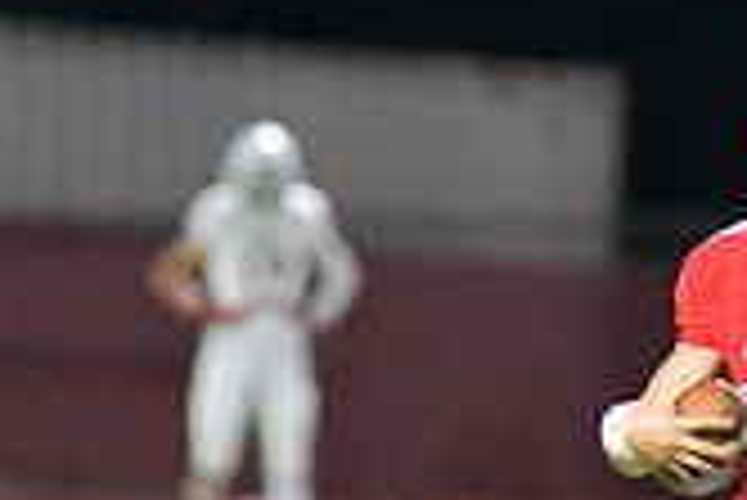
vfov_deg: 1.3
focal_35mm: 1049
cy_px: 412
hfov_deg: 2.0
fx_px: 21785
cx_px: 720
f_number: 4
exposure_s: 1/1250
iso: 16000
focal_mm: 300
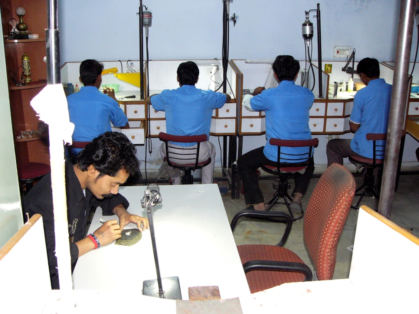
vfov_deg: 39.7
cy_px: 157
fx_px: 436
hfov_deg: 51.4
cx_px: 210
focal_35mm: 36
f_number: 2.8
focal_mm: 6
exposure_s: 1/40
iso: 200
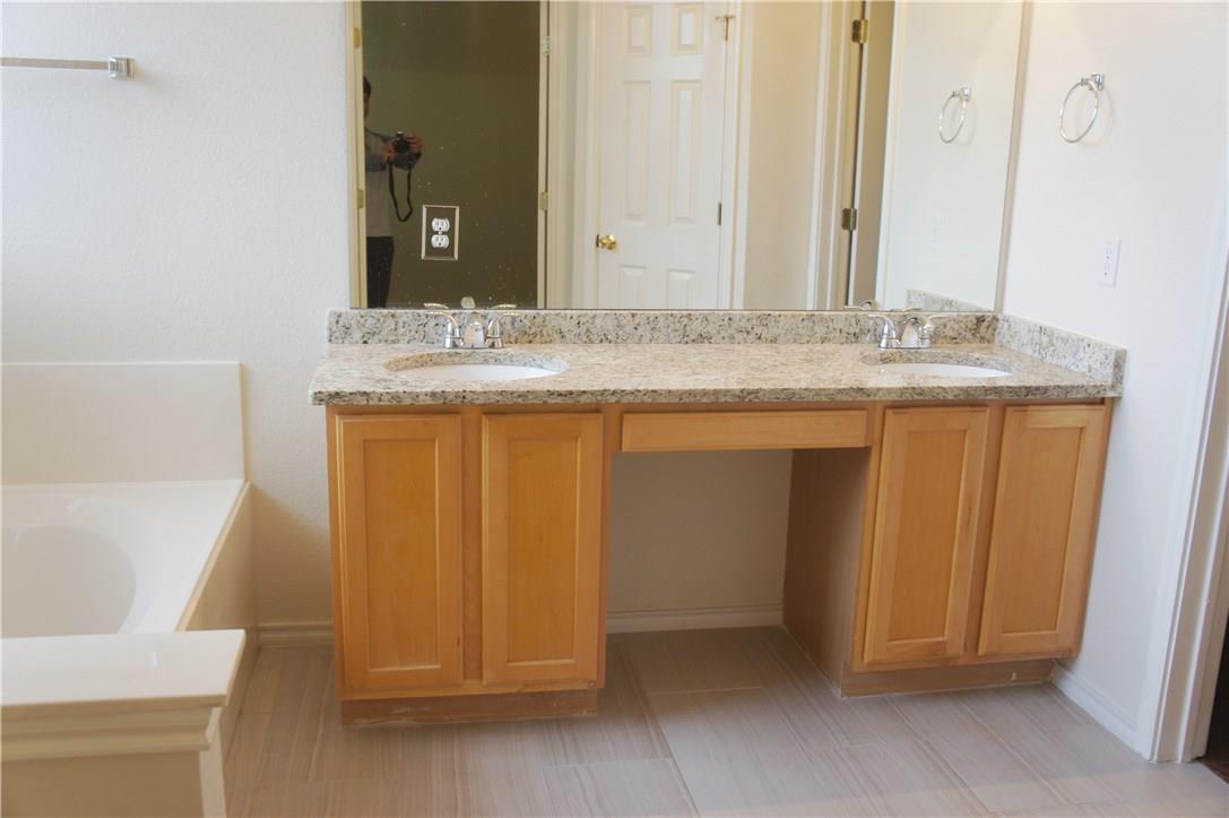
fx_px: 1075
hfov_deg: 59.5
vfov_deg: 41.7
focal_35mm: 32
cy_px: 409
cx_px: 614
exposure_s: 1/40
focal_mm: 21
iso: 200
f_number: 4
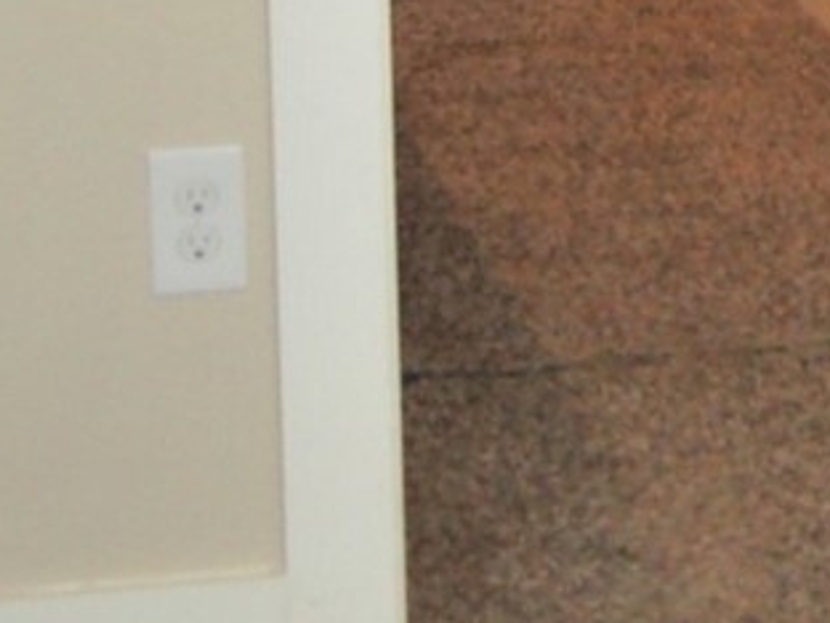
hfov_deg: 9.5
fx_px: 4819
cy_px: -551
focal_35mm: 201
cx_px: 1313
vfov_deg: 7.2
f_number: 3.8
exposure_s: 1/60
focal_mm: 20
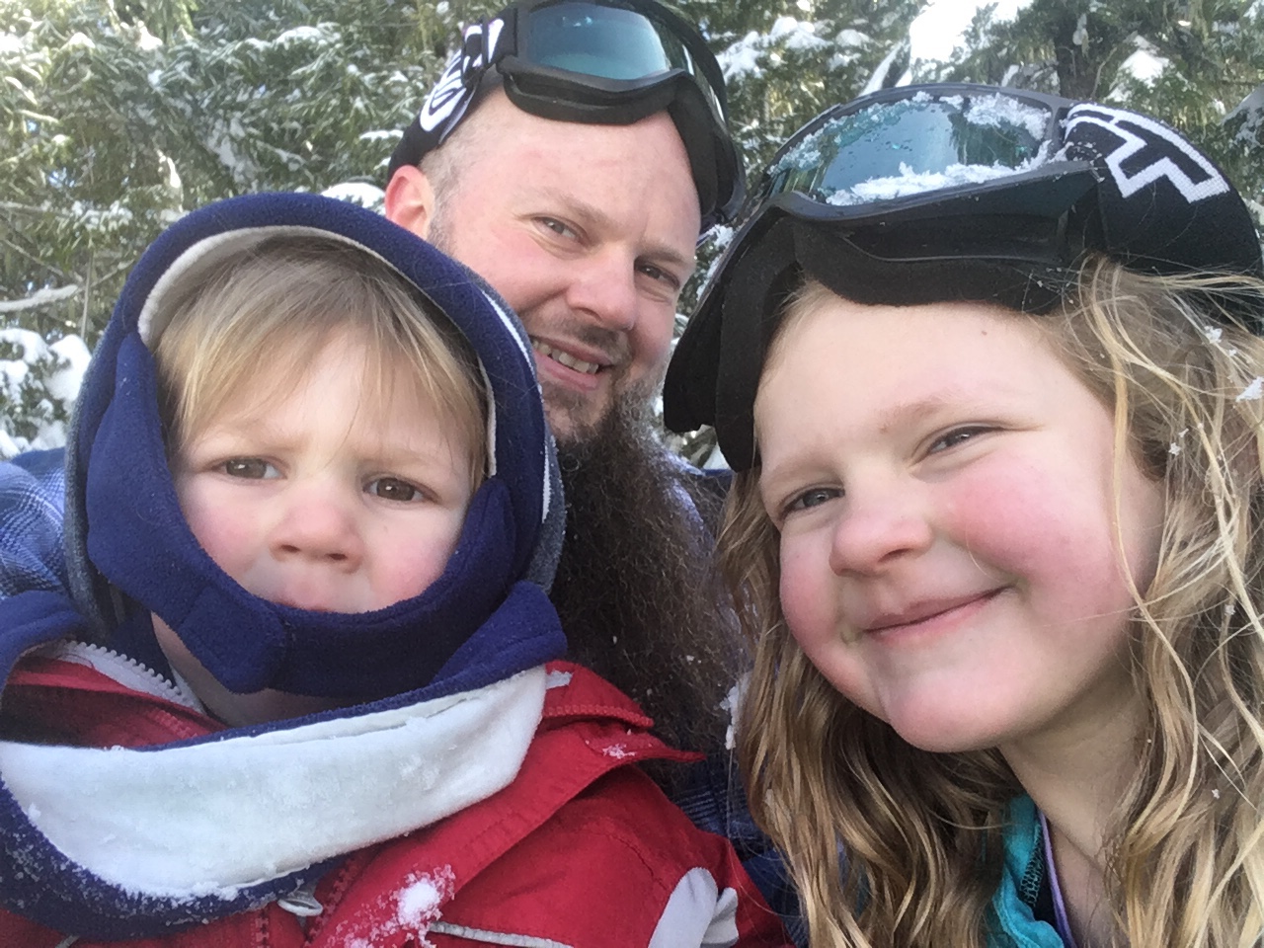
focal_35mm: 31
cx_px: 632
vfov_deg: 45.4
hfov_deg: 58.4
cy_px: 474
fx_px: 1132
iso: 50
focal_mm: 2.15
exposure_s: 1/313
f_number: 2.4
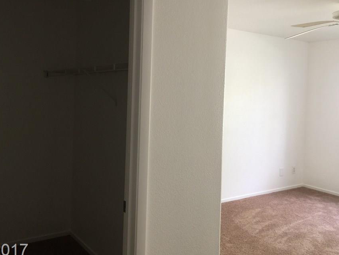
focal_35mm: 35
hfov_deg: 52.6
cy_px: 108
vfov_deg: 40.6
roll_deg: -2.1
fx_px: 343
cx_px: 156
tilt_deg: -2.9
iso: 50
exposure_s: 1/30
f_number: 2.2
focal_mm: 4.15
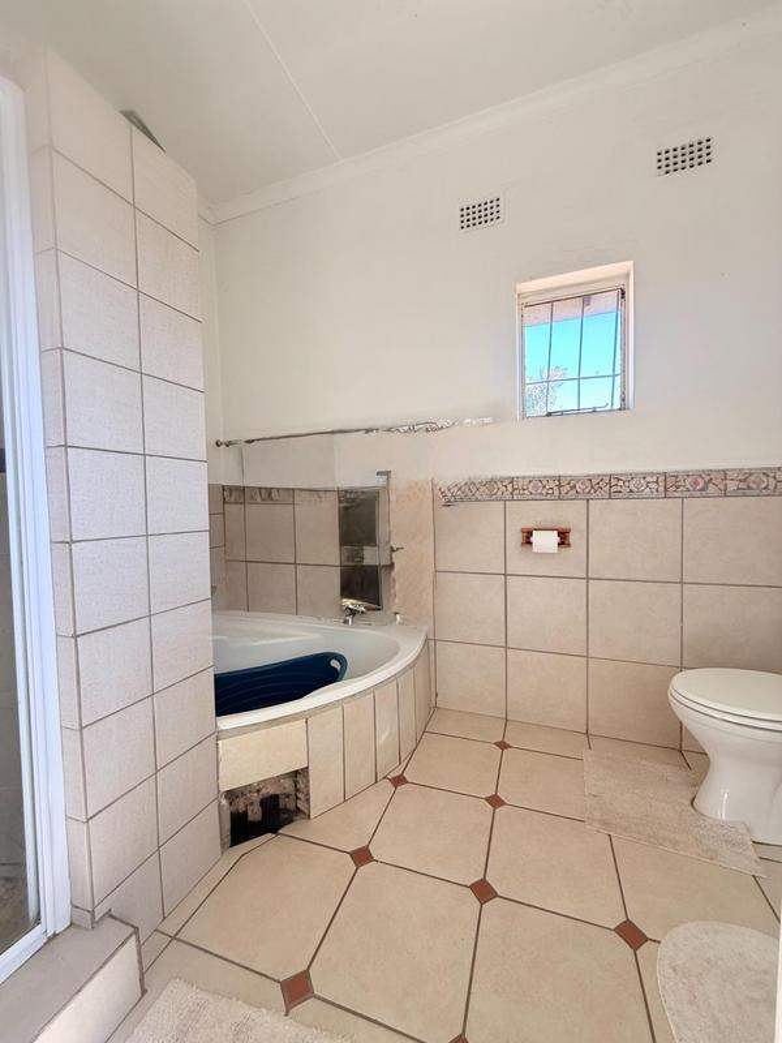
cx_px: 391
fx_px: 422
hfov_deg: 85.7
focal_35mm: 14
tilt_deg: -2.5
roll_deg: +1.6
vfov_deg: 102.1
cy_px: 522
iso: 80
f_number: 2.2
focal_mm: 2.22
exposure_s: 1/99
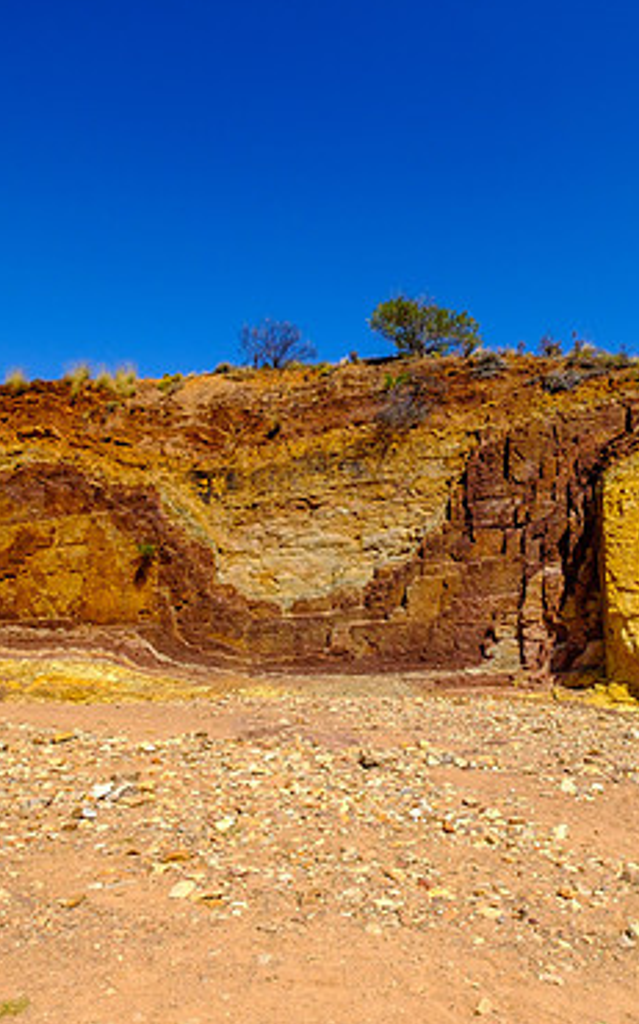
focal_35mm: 24
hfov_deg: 49.0
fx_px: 669
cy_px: 522
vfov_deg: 74.8
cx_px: 479
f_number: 5.6
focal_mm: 10
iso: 200
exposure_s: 1/1800
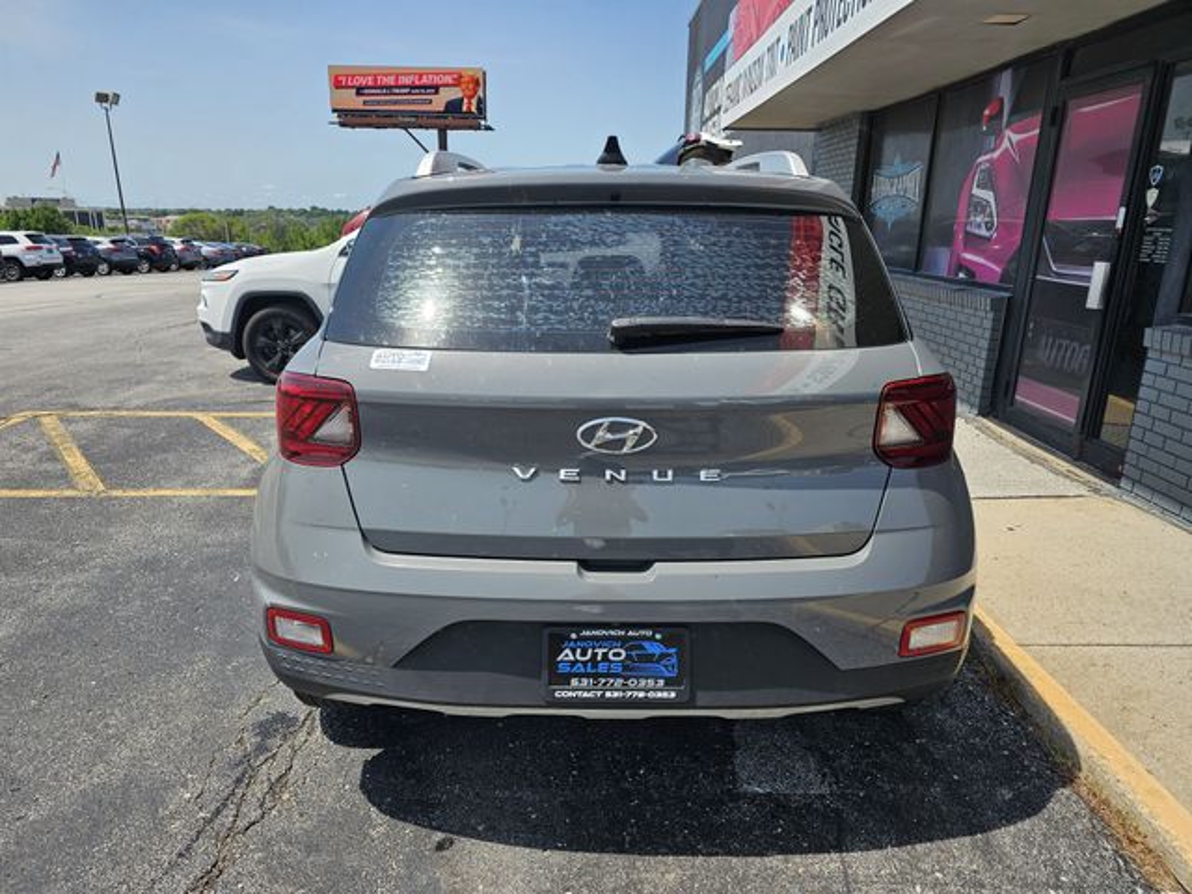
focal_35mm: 23
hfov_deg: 73.9
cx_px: 596
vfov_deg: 58.9
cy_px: 447
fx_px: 792
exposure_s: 1/814
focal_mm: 6.3
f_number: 1.7
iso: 12
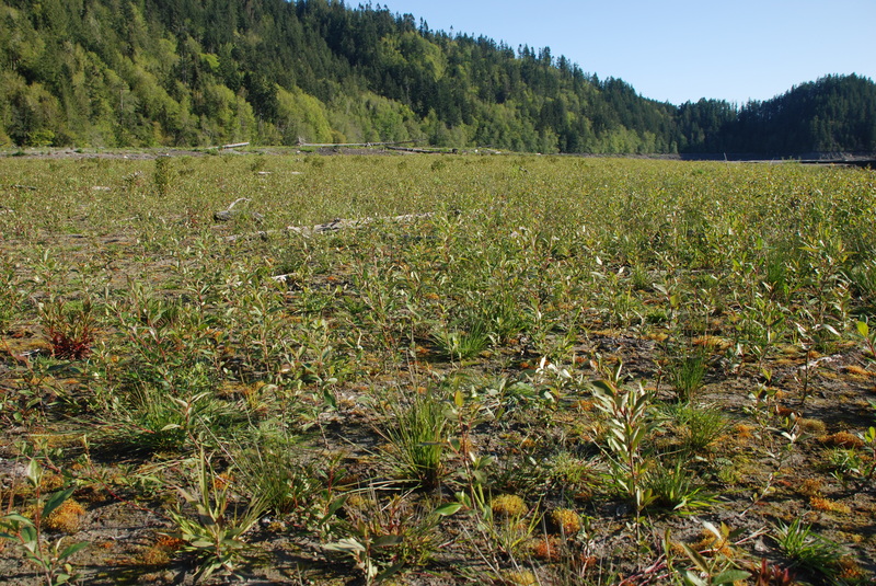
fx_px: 731
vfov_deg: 43.7
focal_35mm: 30
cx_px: 438
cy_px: 293
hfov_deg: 61.9
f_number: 7.1
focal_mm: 20
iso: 160
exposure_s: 1/200
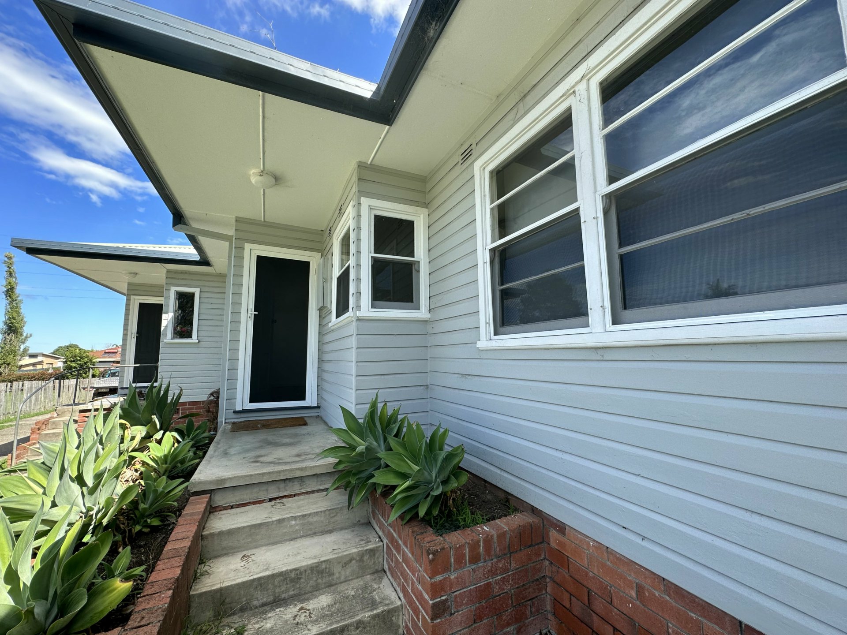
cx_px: 424
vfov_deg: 85.7
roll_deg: +0.7
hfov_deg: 102.1
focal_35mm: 14
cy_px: 318
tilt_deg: +5.9
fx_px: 343
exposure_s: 1/502
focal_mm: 2.22
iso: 40
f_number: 2.2
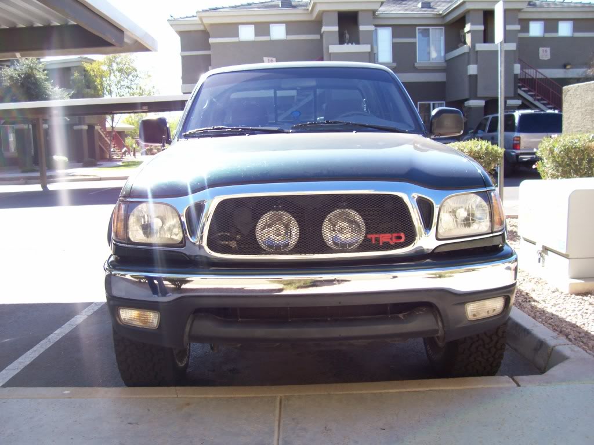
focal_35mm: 34
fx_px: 583
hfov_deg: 54.0
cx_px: 297
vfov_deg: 41.8
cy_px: 222
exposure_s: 1/298
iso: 80
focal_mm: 5.6
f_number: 2.7
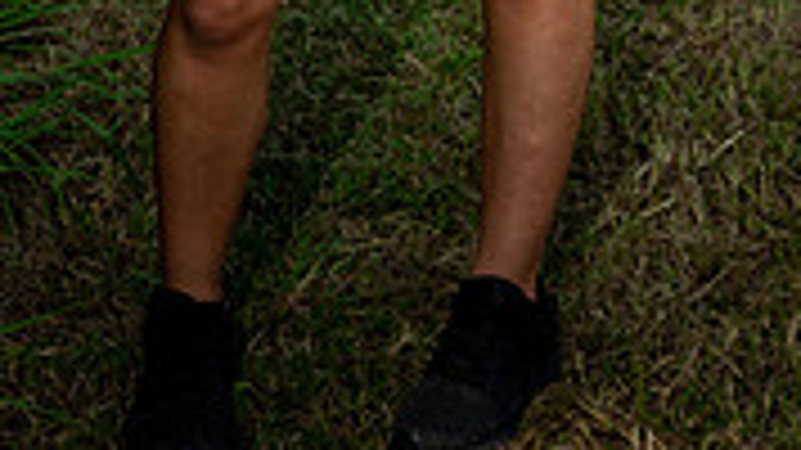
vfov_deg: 8.4
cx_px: 378
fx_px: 2866
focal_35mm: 135
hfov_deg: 15.9
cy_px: -513
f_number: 7.1
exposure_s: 1/250
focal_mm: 51
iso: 100
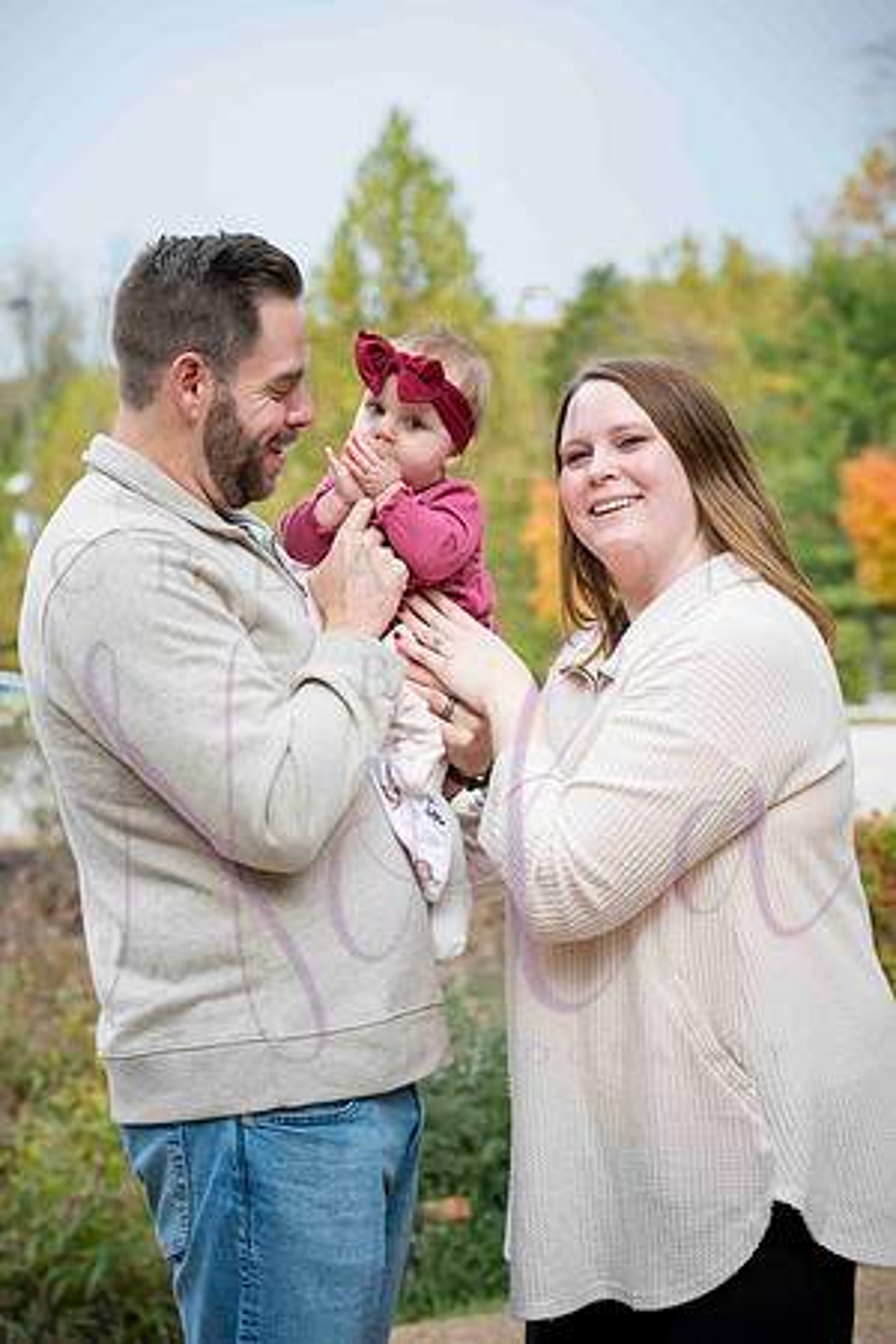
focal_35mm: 69
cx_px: 448
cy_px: 672
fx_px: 2576
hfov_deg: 19.7
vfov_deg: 29.2
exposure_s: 1/500
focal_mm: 69
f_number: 4.5
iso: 400
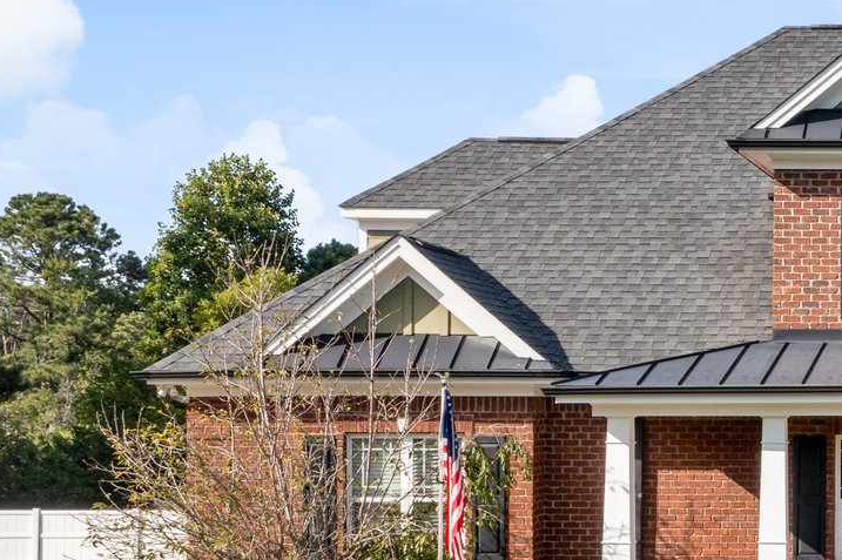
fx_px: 1870
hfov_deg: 22.4
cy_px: 403
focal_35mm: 80
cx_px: 1131
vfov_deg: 17.0
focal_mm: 10.26
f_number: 5.6
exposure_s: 1/320
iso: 100
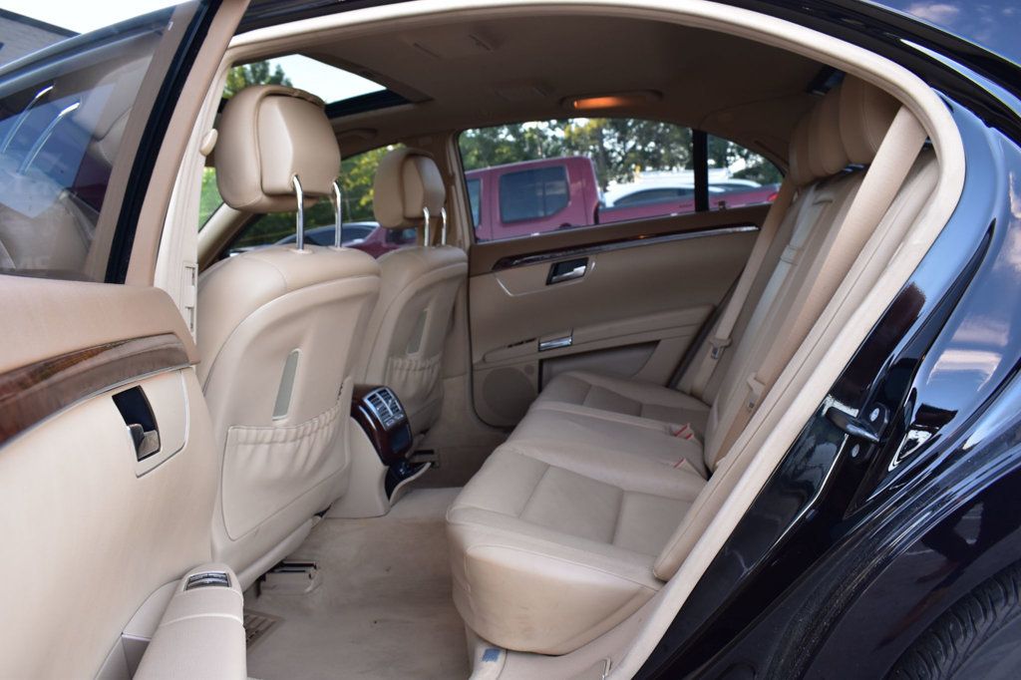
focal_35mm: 27
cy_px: 340
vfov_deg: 47.9
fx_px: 765
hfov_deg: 67.4
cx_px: 510
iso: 400
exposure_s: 1/30
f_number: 7.1
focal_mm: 18
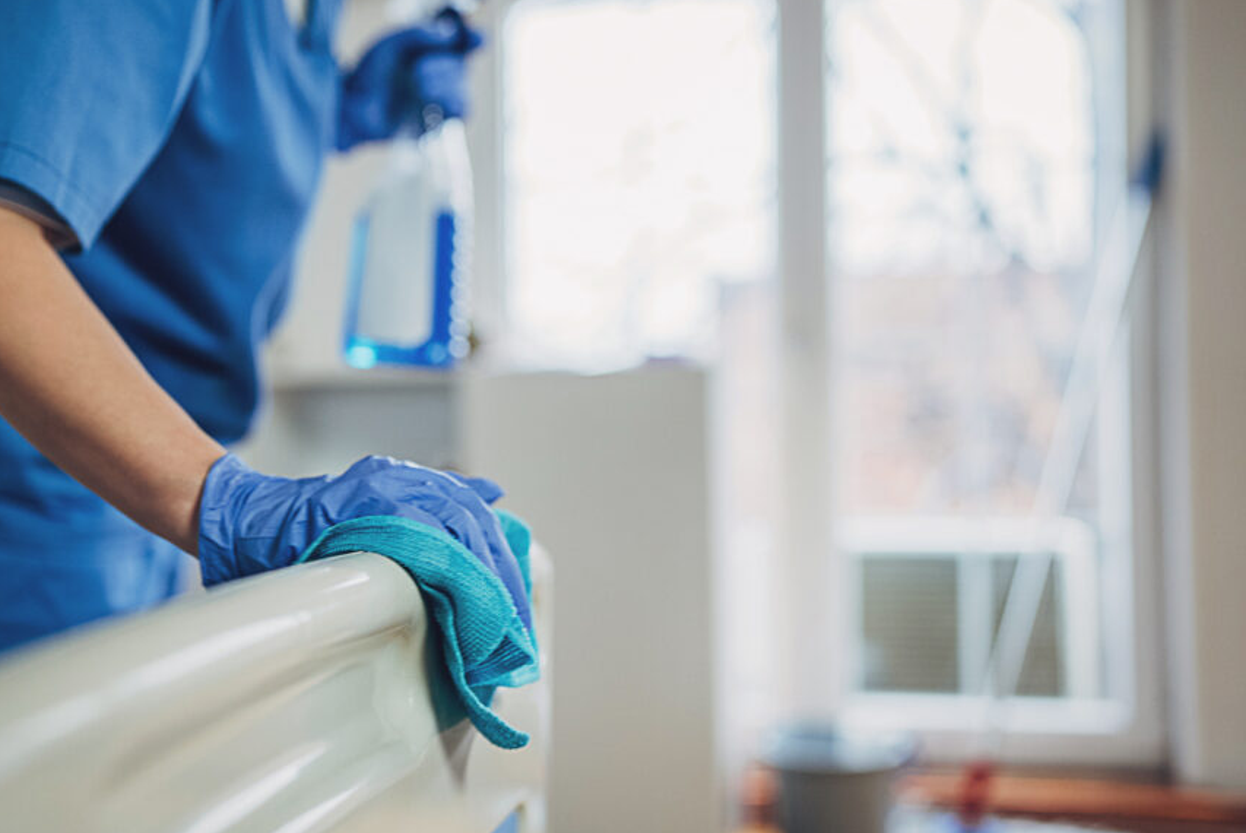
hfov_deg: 46.3
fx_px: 1455
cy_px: 365
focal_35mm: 42
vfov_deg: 31.9
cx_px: 545
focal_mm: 35
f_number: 1.8
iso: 500
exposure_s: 1/320
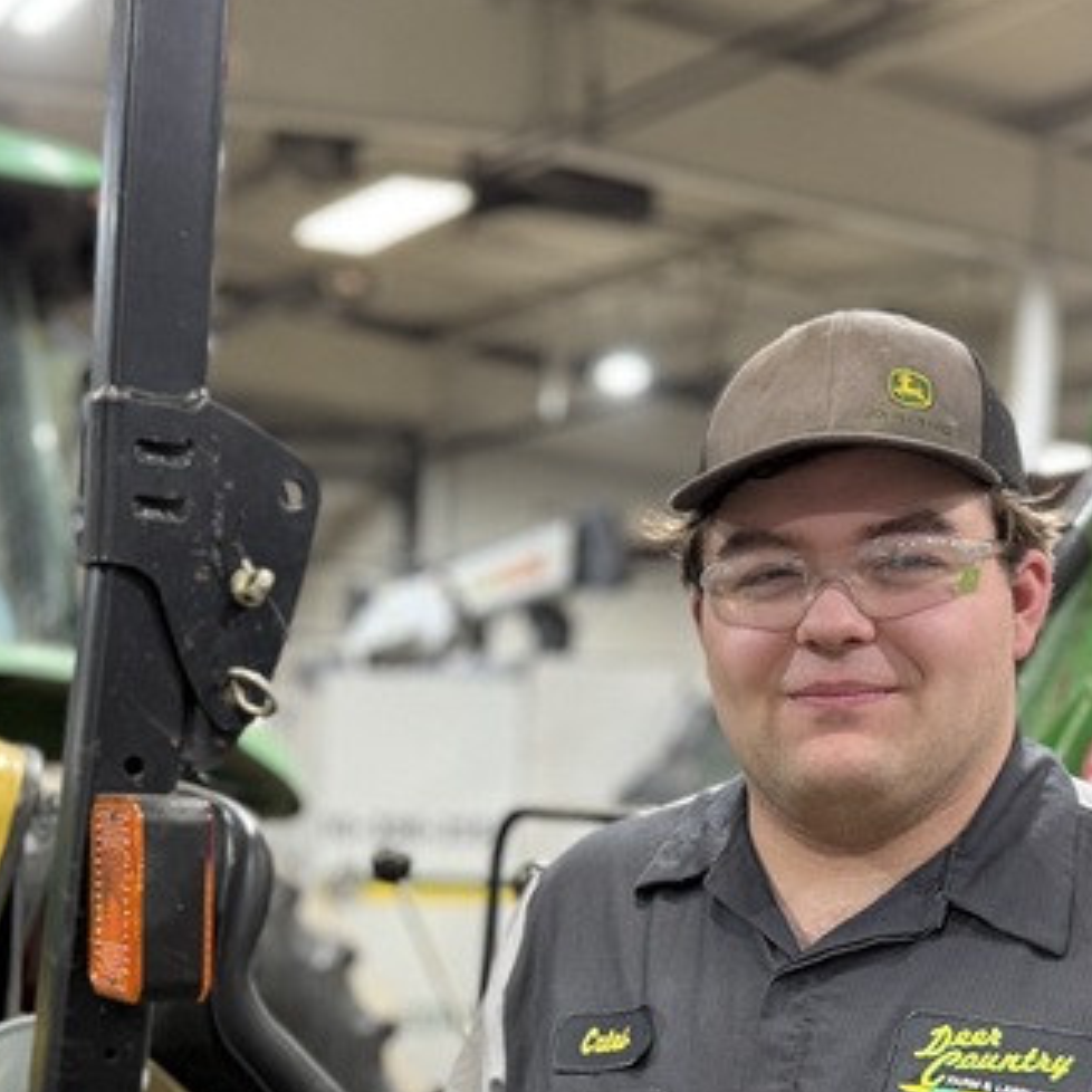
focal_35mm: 65
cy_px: 1082
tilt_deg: -7.8
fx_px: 2320
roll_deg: -1.9
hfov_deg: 26.3
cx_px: 368
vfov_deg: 25.3
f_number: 1.78
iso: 200
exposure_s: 1/60
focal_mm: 6.76
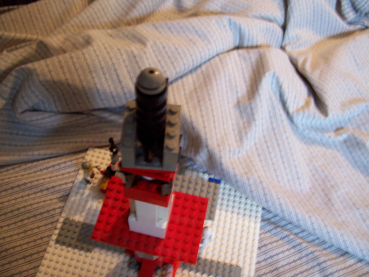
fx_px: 362
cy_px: 138
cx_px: 184
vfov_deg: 41.8
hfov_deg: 54.0
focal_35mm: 34
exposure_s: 1/8
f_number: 2.7
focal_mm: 5.6
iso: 160
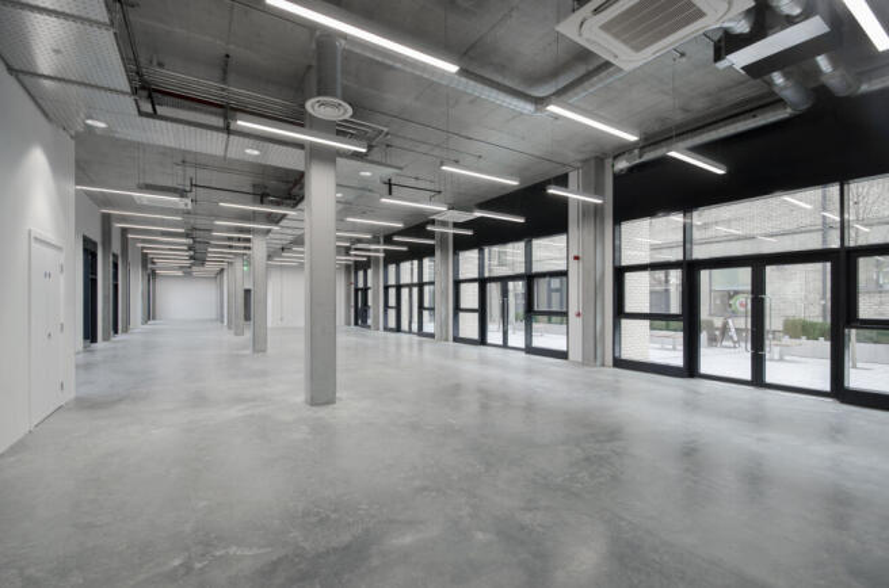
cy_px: 294
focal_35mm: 15
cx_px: 444
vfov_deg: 77.0
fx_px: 370
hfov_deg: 100.5
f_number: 8
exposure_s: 1/8
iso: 100
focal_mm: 10
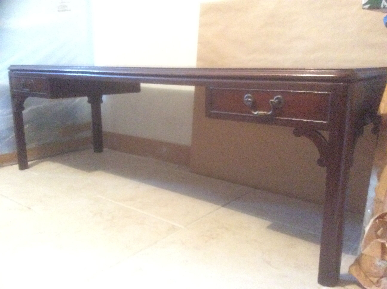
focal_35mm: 32
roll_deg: +1.9
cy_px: 144
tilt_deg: -12.8
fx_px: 357
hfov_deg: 56.9
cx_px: 194
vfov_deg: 44.1
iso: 800
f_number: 2.4
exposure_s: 1/15
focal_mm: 3.3
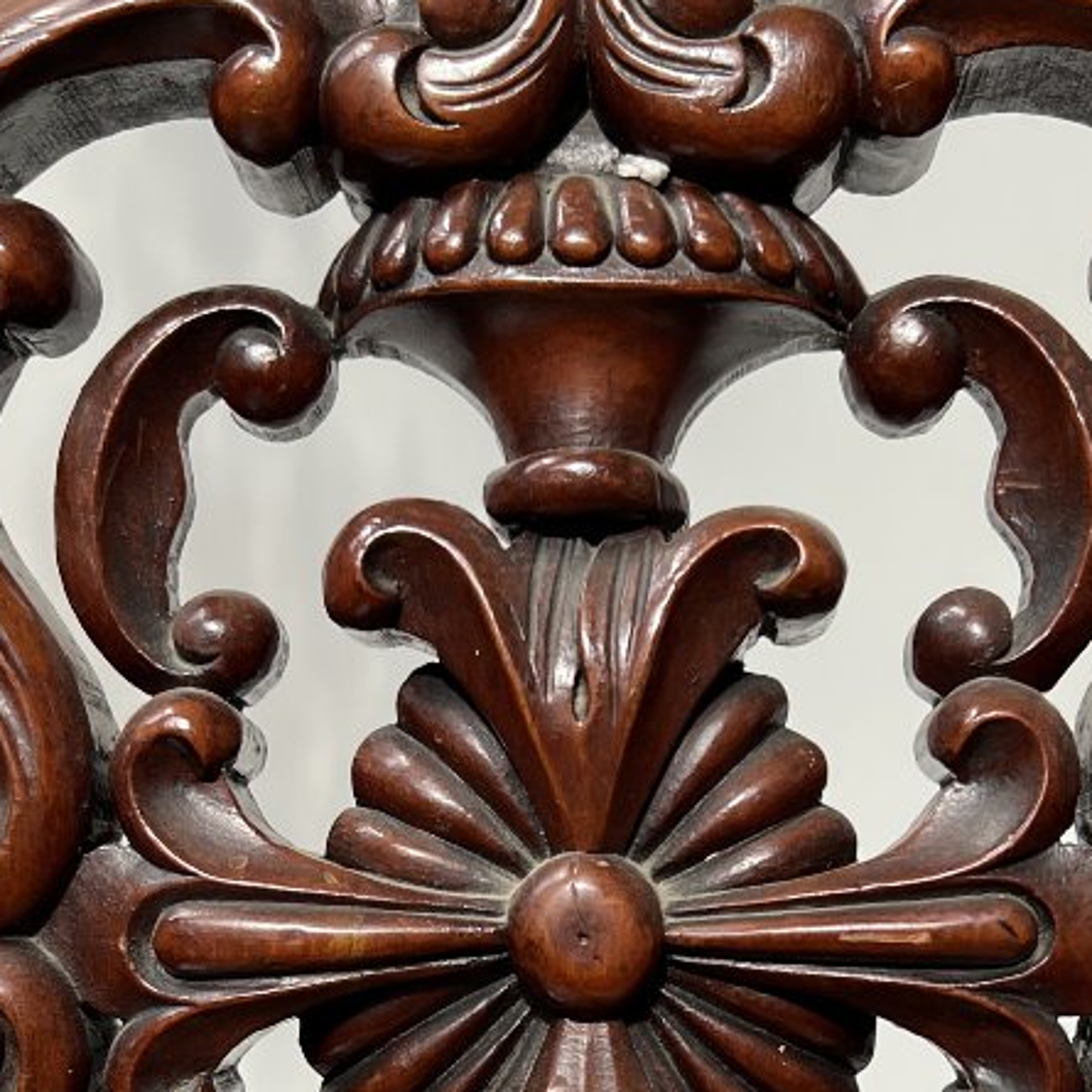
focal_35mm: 62
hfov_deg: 27.7
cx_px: 572
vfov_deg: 27.1
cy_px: 898
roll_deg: +1.7
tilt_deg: -17.6
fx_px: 2213
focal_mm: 5.7
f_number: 1.5
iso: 100
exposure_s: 1/121
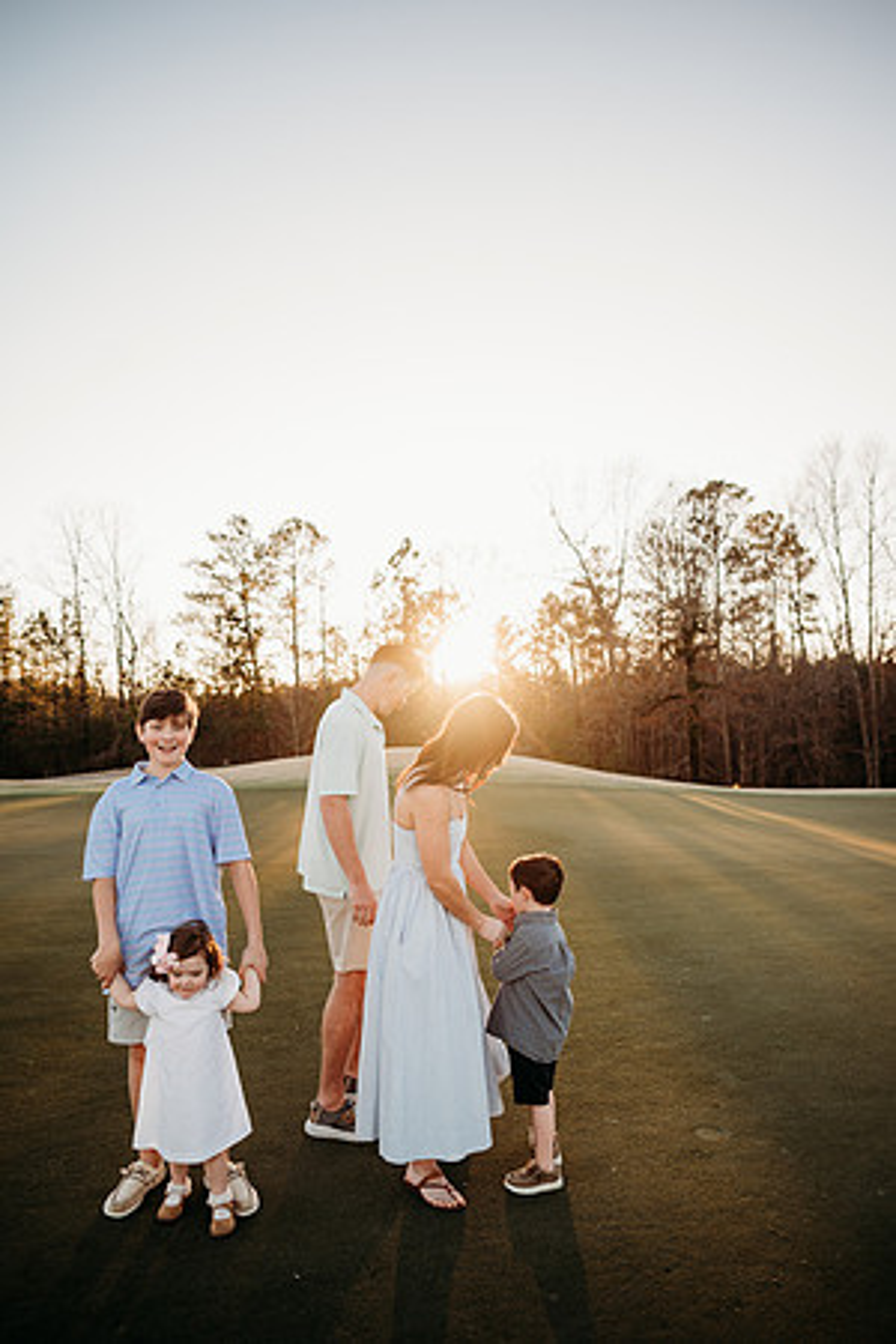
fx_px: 896
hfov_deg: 53.1
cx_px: 448
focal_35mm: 24
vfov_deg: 73.7
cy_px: 672
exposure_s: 1/640
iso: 160
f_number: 2.5
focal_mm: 24
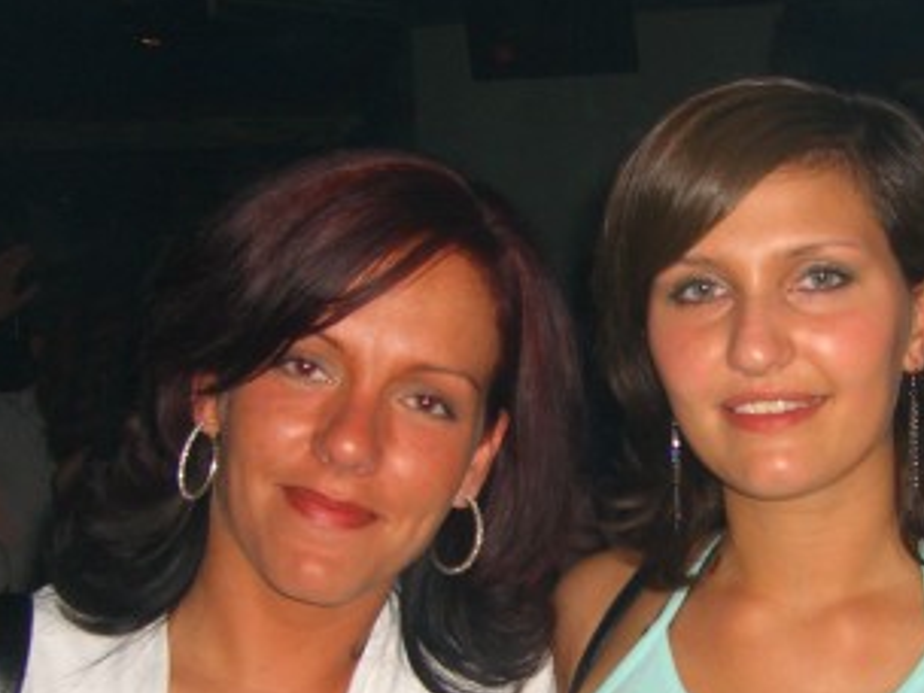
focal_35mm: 75
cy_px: 562
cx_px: 702
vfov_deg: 19.4
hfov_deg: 25.7
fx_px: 2002
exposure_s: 1/60
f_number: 2.8
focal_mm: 7.9
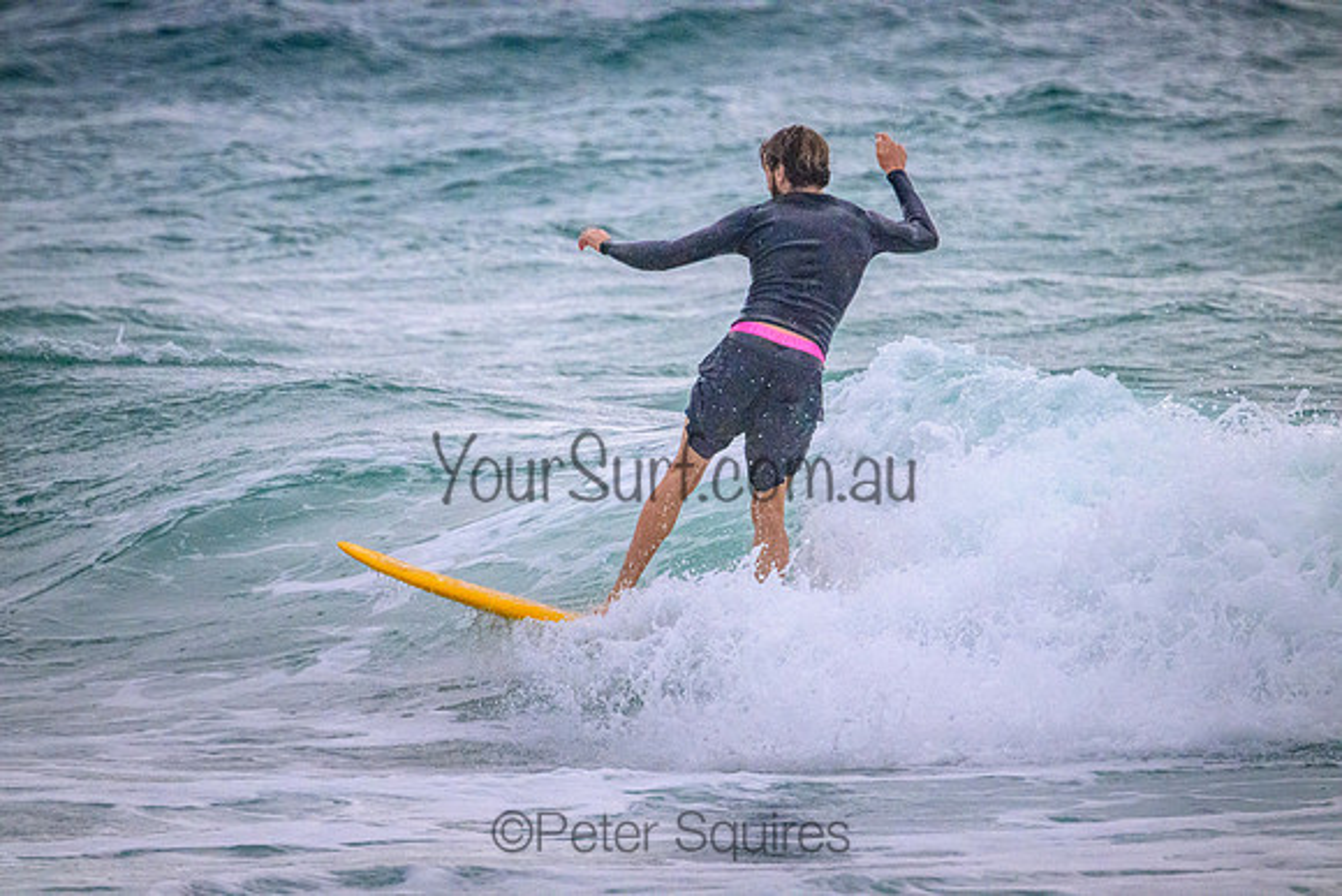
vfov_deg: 1.7
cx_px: 671
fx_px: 29828
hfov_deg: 2.6
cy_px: 448
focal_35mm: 800
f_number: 11
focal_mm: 800
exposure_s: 1/1250
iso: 7200
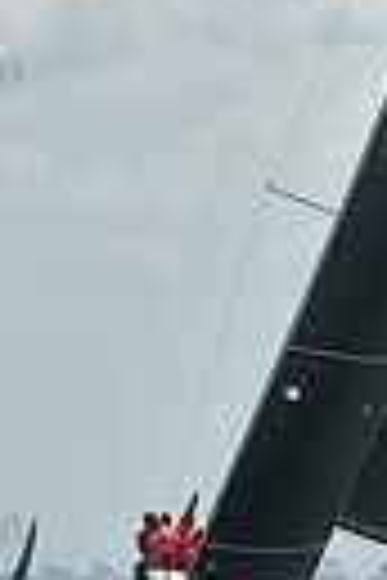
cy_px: -162
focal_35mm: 503
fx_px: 8110
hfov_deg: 2.7
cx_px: 259
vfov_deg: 4.1
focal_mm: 112
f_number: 9
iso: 250
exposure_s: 1/1250
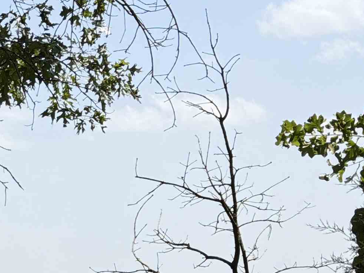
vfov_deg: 9.6
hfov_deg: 12.6
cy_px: 375
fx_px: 1587
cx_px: -132
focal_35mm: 151
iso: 64
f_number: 1.78
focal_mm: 6.76
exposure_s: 1/5587
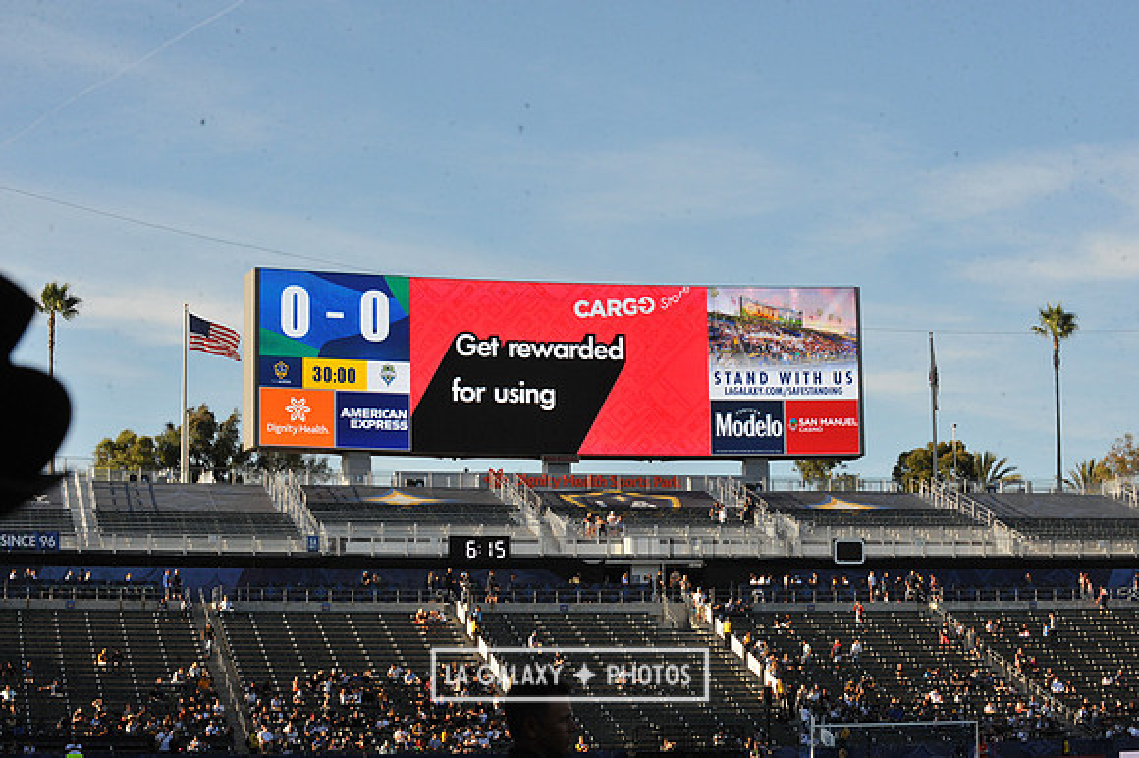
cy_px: 379
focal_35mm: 80
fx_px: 2530
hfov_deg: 25.4
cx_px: 570
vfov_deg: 17.0
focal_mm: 80
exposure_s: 1/1000
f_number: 16
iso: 1600
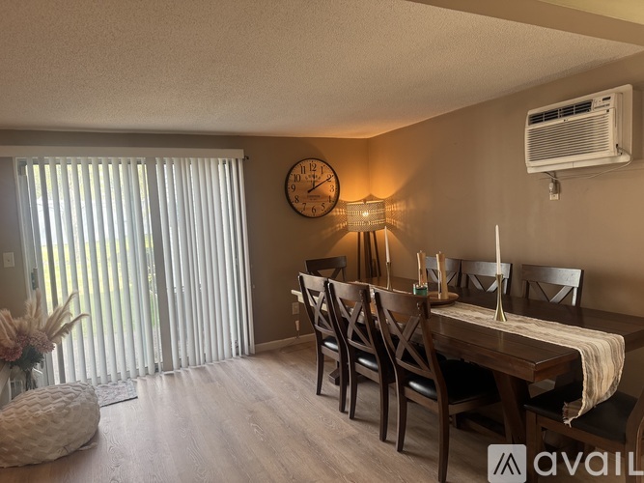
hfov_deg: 71.6
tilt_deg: -5.2
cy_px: 242
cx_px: 322
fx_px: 446
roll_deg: +3.5
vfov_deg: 56.8
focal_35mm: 24
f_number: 1.78
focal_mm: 6.76
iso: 125
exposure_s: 1/120
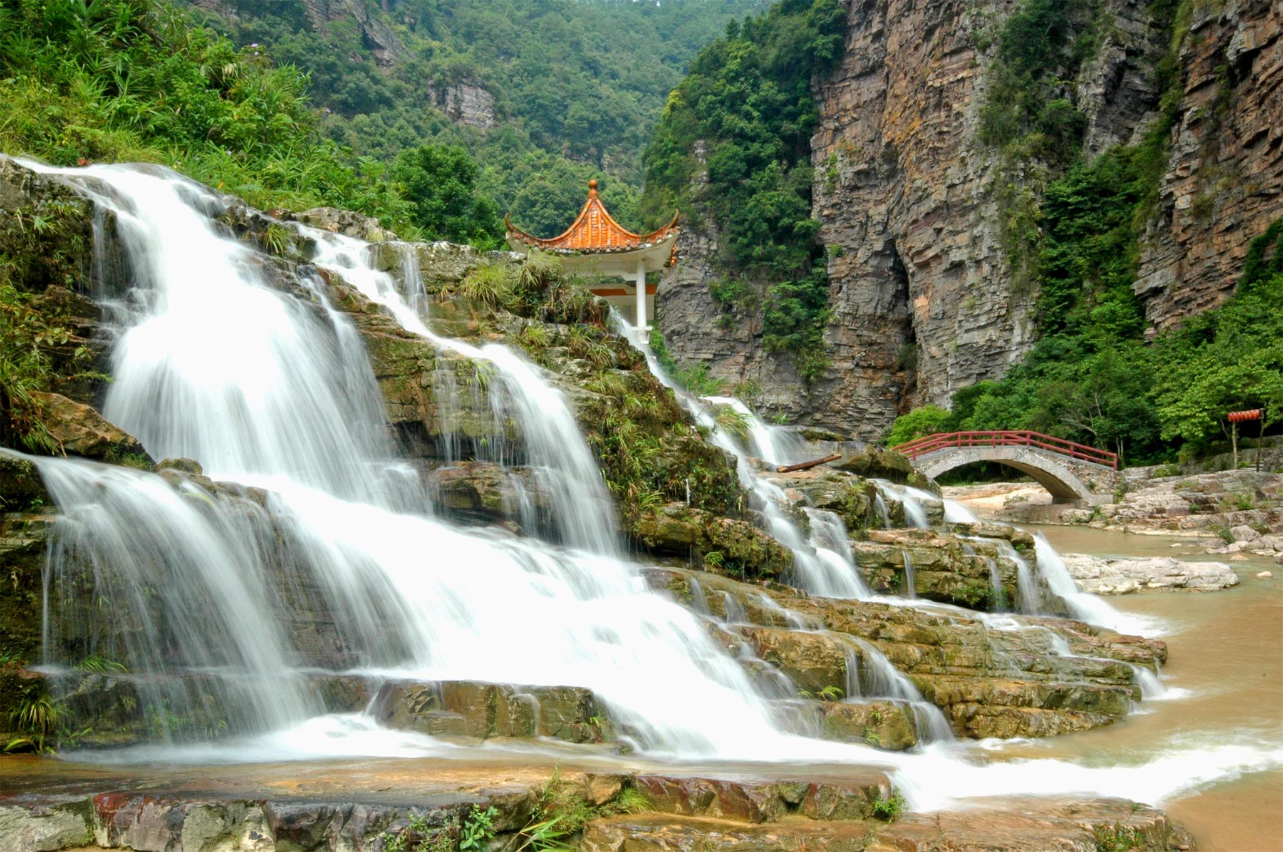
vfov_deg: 43.5
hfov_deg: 62.0
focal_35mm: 30
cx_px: 642
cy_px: 426
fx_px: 1068
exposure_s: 1/6
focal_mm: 20
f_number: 32
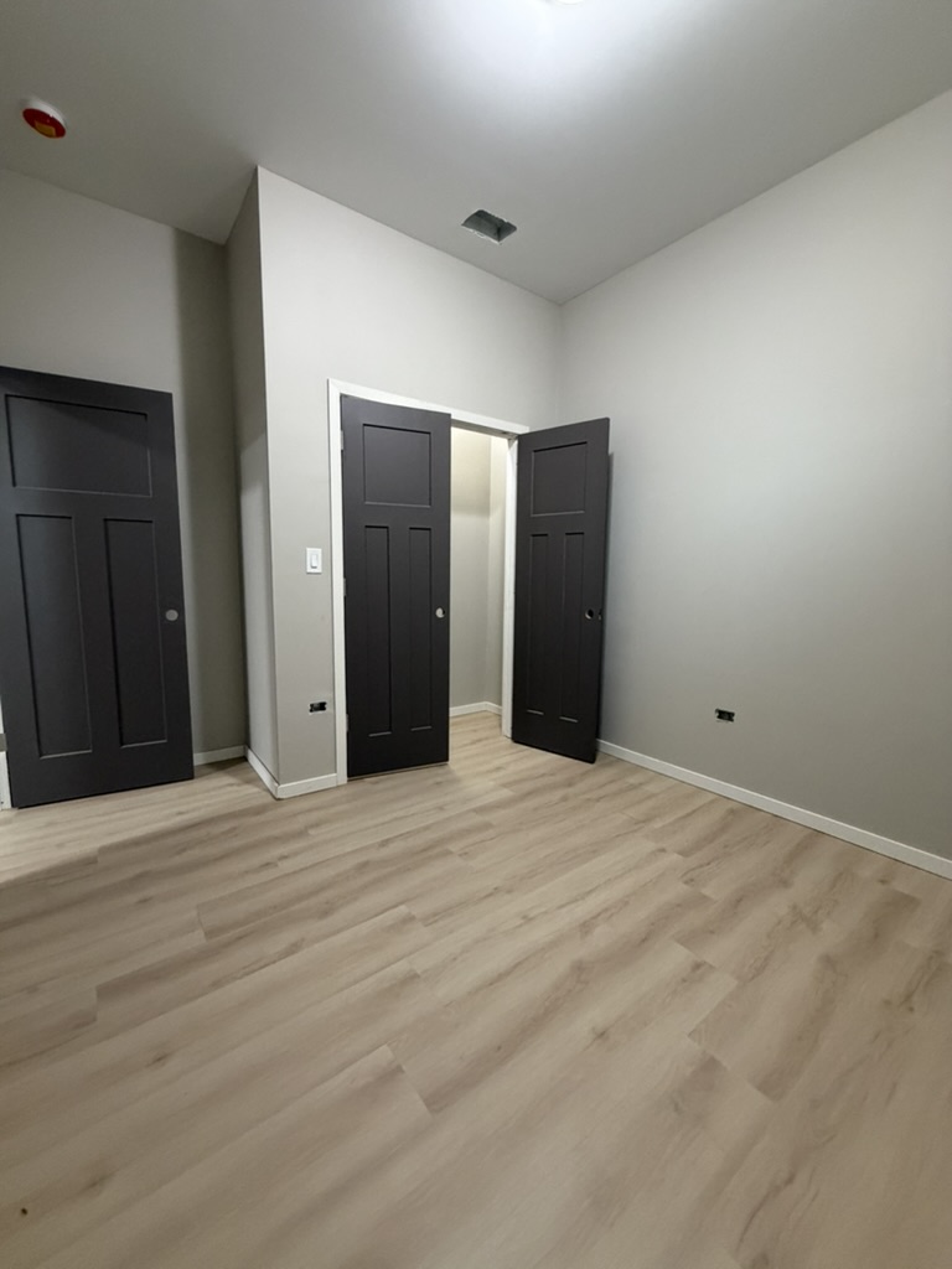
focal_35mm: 14
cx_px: 476
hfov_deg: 85.7
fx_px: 513
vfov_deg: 102.1
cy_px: 634
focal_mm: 2.22
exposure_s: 1/60
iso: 400
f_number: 2.2
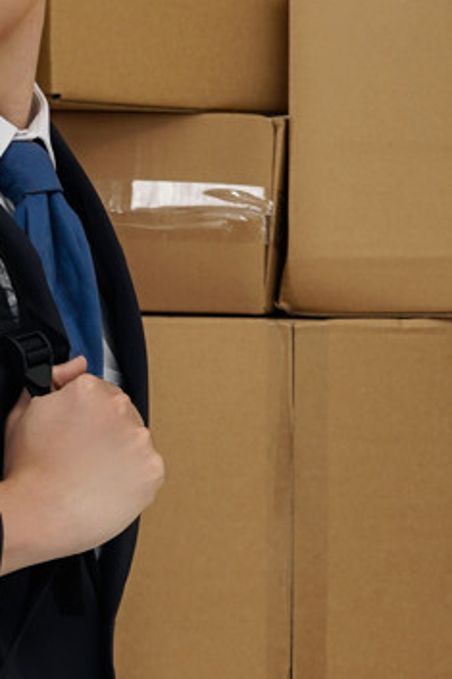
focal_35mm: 319
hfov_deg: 4.3
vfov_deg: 6.4
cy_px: 879
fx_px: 6013
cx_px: -172
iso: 100
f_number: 7.1
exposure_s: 1/160
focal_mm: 55
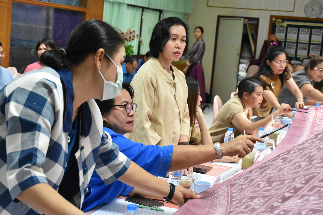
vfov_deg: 23.8
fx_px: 511
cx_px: 162
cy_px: 108
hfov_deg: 35.1
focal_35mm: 57
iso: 3200
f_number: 5.6
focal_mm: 38
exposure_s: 1/125
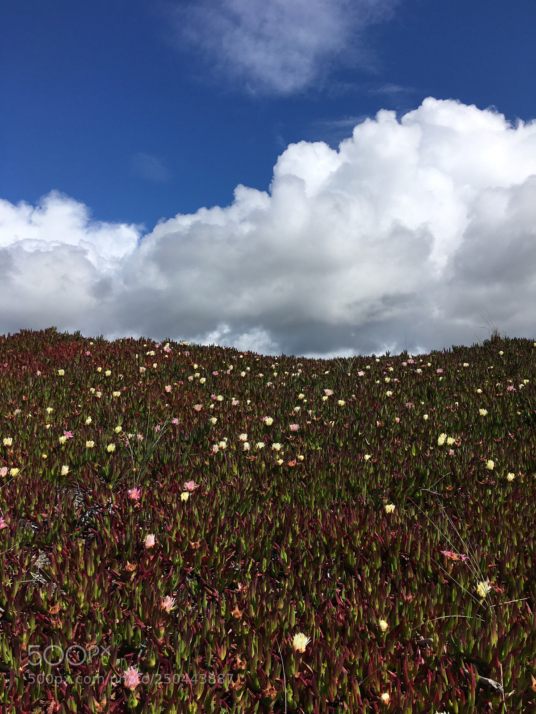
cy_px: 357
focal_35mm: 29
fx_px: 599
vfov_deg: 61.7
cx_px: 268
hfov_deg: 48.2
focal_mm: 4.15
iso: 25
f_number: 2.2
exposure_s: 1/3077
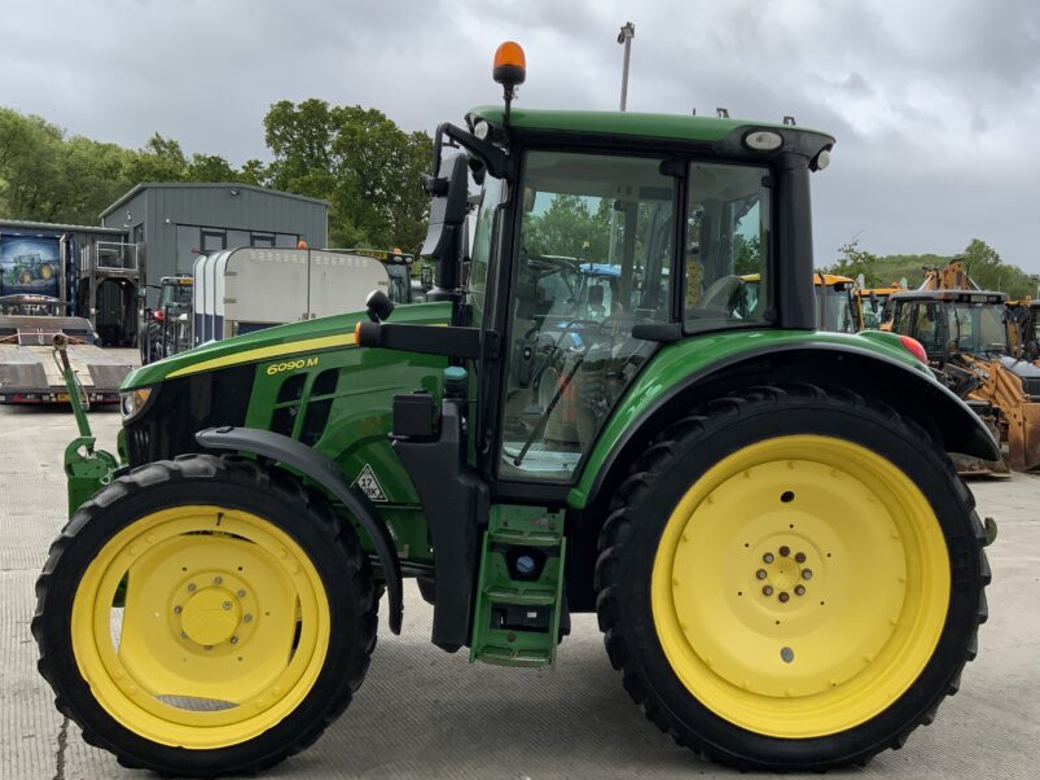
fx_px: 1111
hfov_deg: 50.0
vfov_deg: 38.6
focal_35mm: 37
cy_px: 420
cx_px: 592
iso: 16
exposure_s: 1/1121
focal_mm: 3
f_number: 1.8
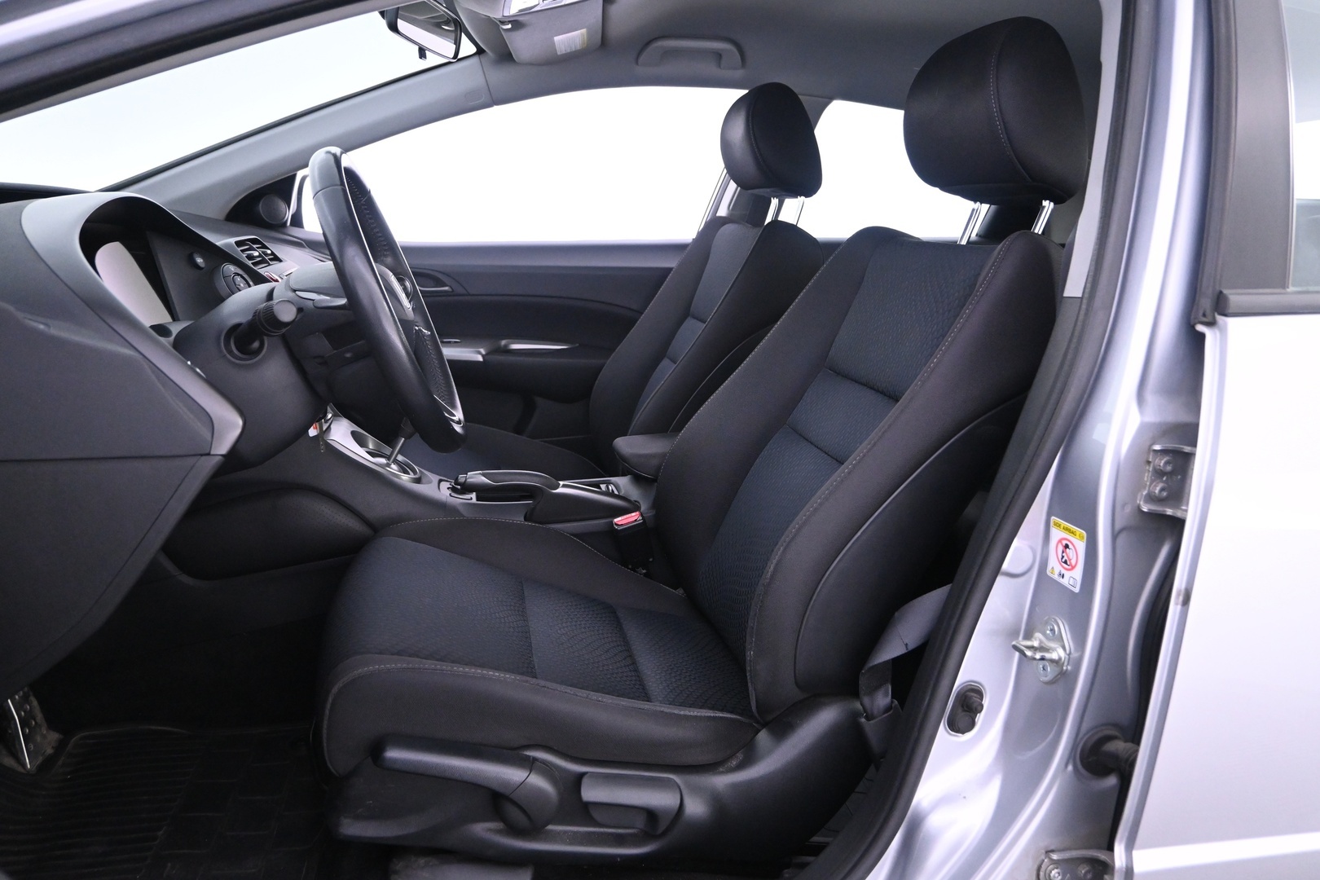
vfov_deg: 47.9
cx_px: 660
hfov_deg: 67.4
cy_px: 440
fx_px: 990
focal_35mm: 27
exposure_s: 1/25
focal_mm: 18
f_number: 3.5
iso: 3200
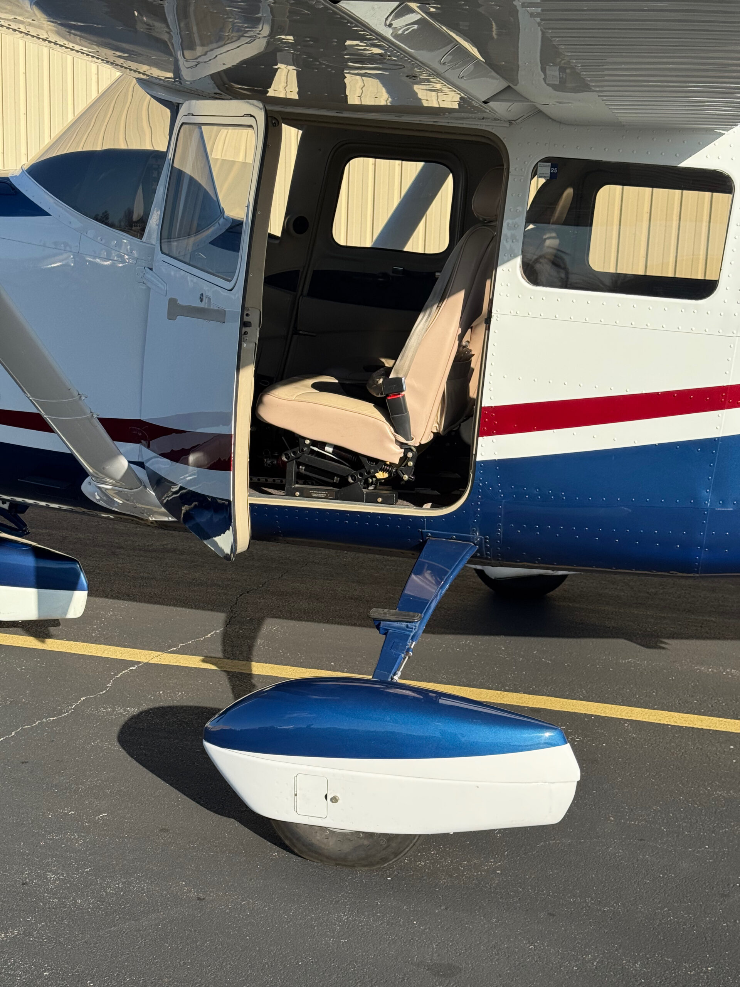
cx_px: 370
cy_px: 494
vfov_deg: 39.7
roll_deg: -1.9
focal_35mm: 48
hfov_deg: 30.3
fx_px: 1368
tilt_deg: -11.9
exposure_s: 1/4310
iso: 64
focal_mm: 6.76
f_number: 1.78
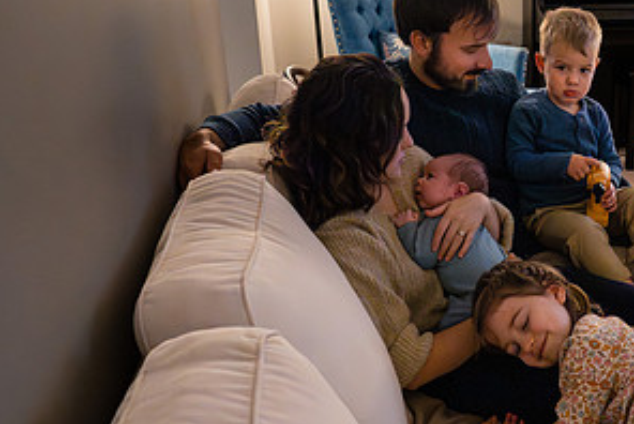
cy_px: 239
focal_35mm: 47
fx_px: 829
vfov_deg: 28.7
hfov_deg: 39.0
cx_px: 568
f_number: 5
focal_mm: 24
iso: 16000
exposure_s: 1/250
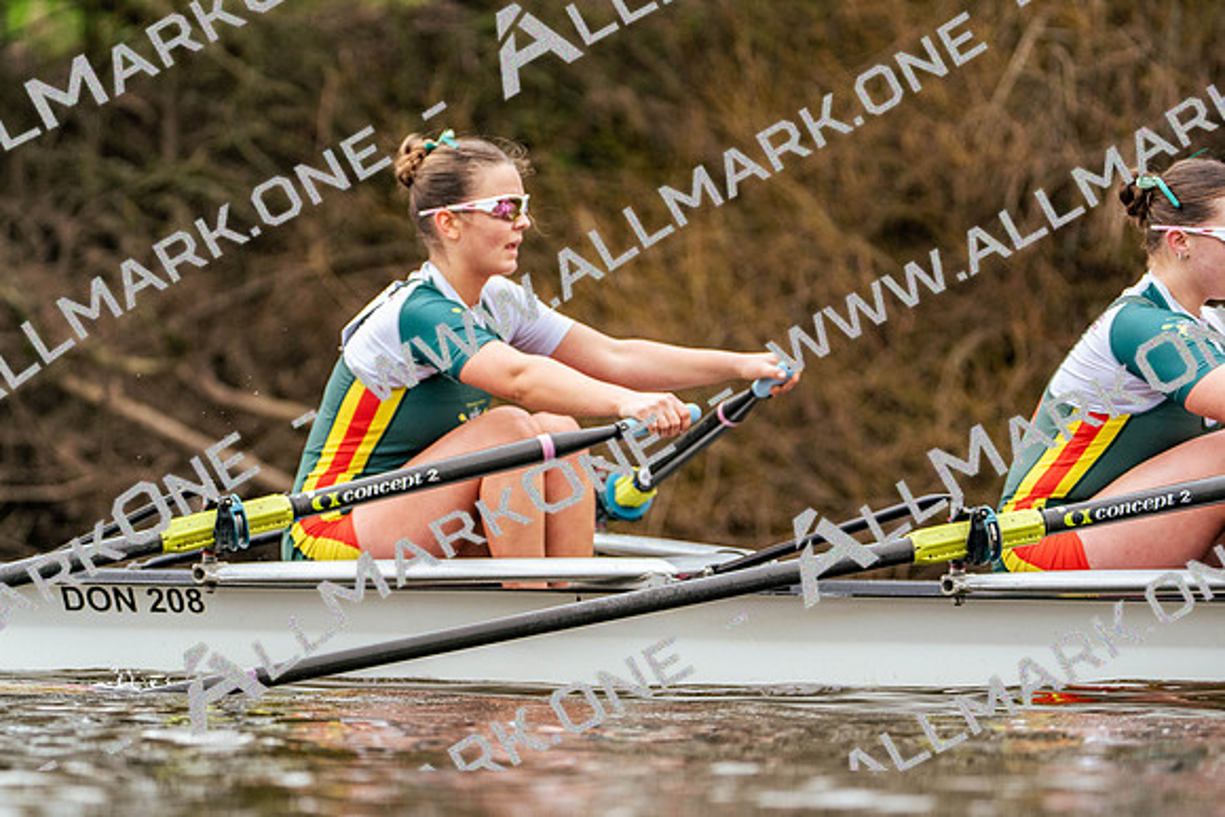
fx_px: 9666
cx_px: 612
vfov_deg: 4.8
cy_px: 408
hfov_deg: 7.3
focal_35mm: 284
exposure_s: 1/2000
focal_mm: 284
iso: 2500
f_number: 6.3
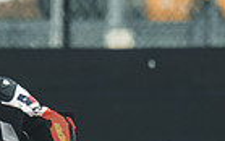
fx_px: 15618
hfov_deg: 0.8
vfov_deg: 0.5
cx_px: 49
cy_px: 310
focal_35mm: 2546
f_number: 5.6
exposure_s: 1/1250
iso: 1600
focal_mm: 400
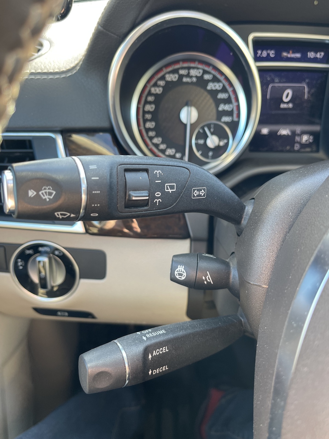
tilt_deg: -34.4
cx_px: 164
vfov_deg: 69.4
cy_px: 220
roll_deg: -0.8
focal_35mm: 25
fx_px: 317
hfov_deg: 54.9
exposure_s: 1/121
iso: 100
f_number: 1.6
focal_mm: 5.1
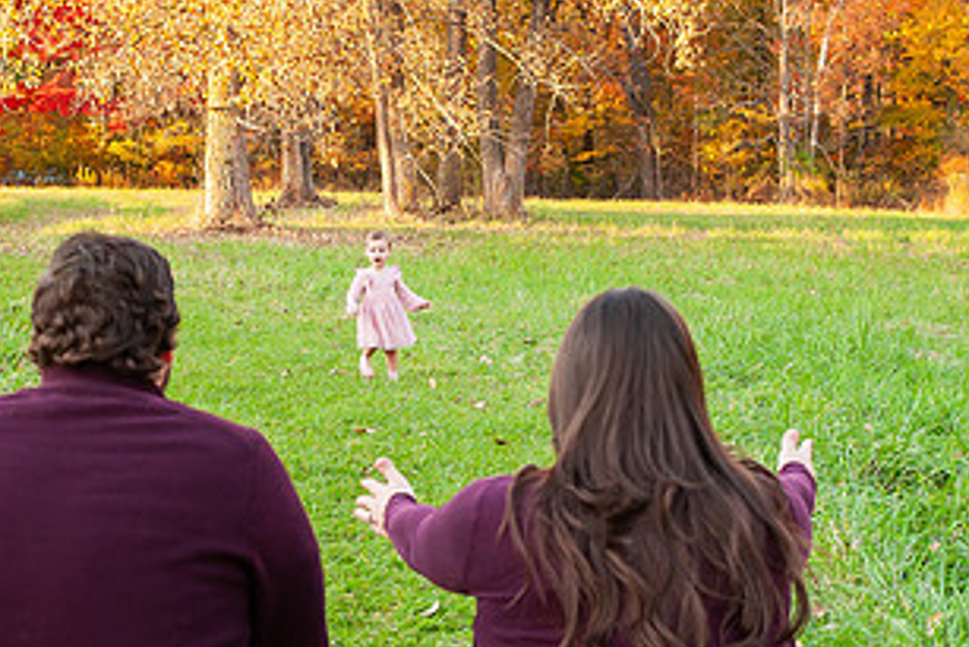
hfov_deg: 25.4
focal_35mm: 80
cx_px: 487
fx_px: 2154
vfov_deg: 17.0
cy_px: 430
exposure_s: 1/200
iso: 640
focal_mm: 34
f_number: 4.5
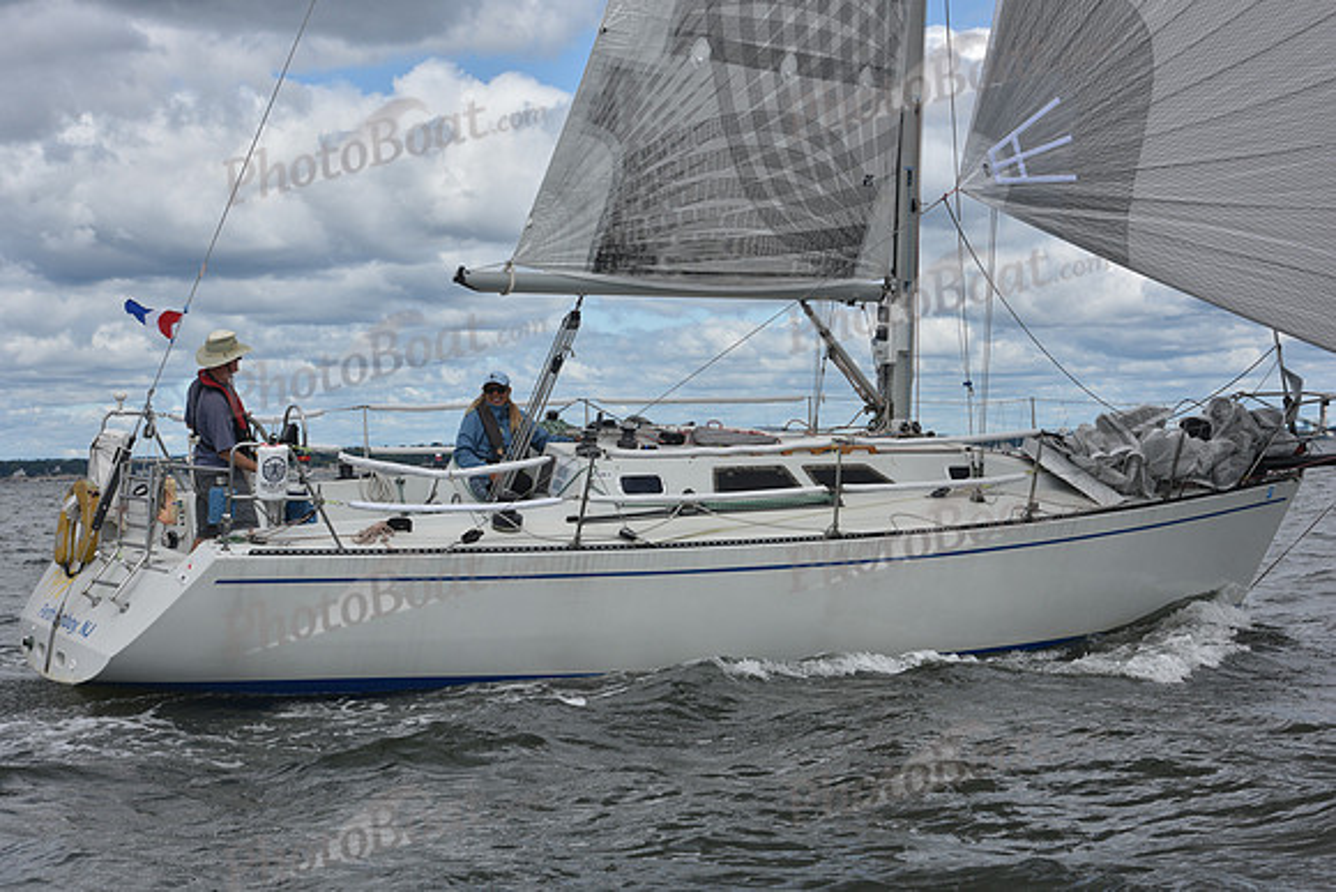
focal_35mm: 70
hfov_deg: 28.8
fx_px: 2598
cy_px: 446
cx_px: 668
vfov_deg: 19.5
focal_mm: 70
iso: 250
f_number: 10
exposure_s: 1/800
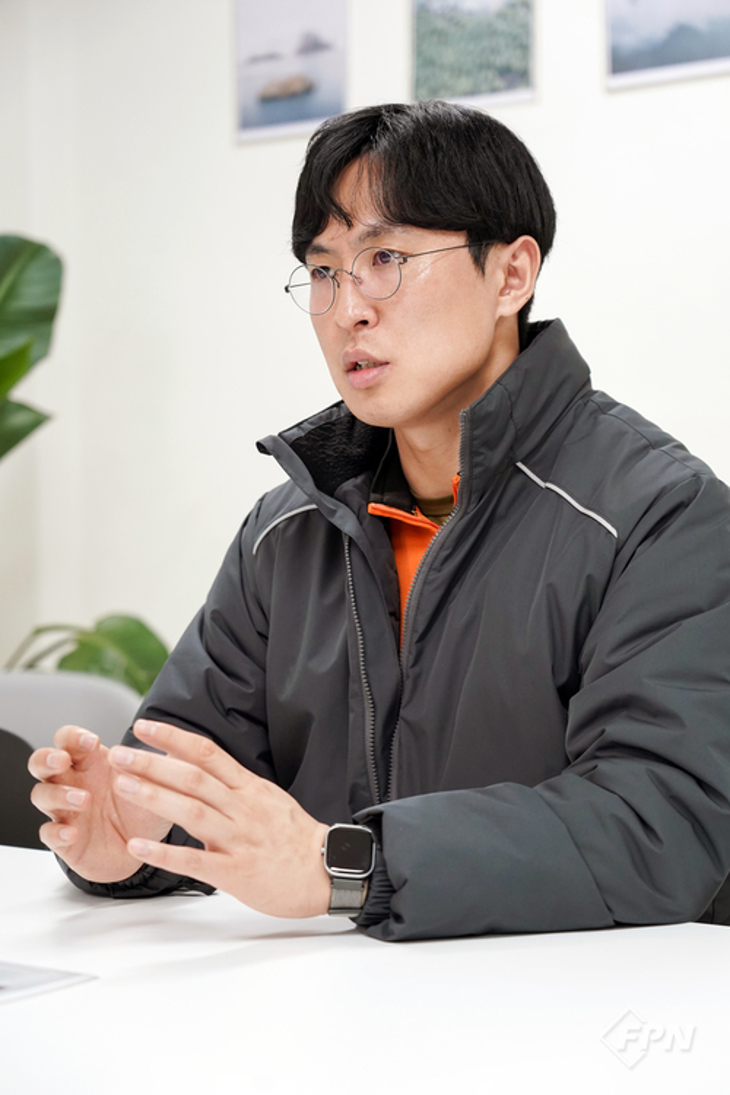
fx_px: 2129
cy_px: 548
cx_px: 365
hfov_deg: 19.5
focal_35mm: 70
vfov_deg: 28.8
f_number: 4
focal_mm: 70
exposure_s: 1/125
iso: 1250
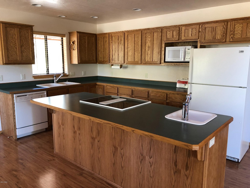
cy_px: 94
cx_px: 125
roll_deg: +0.6
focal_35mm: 28
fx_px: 202
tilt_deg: -8.0
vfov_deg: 49.7
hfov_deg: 63.4
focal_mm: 3.99
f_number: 1.8
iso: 64
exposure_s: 1/15
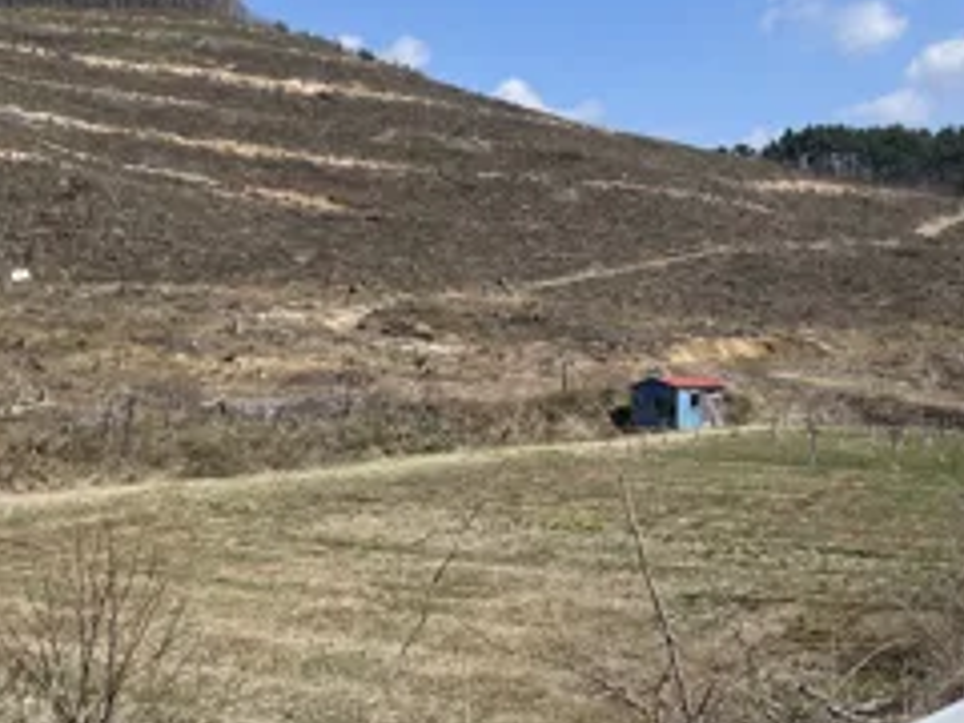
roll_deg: -1.4
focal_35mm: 52
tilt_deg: +2.8
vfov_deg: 28.0
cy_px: 313
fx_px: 1448
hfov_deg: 36.5
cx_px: 639
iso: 32
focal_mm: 4.2
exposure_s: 1/4000
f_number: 1.6
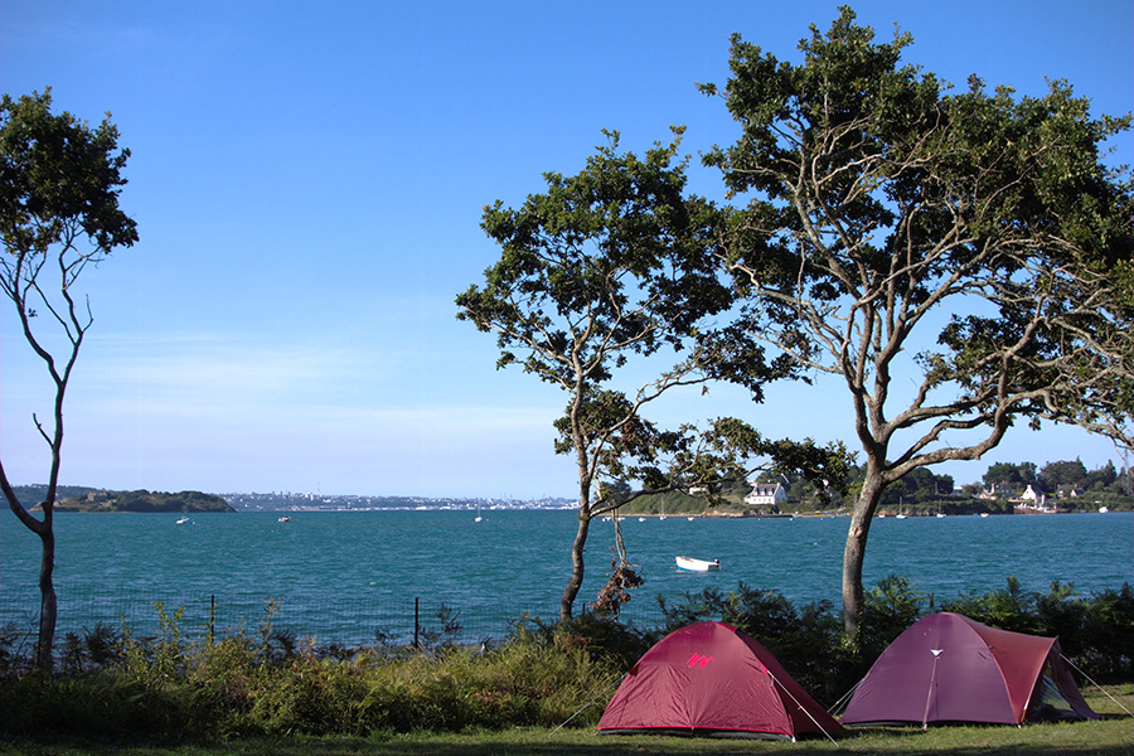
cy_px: 378
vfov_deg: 25.5
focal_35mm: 53
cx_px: 567
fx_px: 1669
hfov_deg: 37.5
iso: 125
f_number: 5.6
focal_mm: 19.75
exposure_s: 1/400
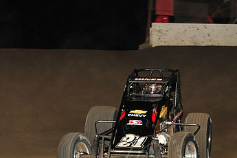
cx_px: 141
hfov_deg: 12.2
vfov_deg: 8.2
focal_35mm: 168
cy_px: 100
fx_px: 1106
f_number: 6.3
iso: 800
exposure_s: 1/320
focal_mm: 100
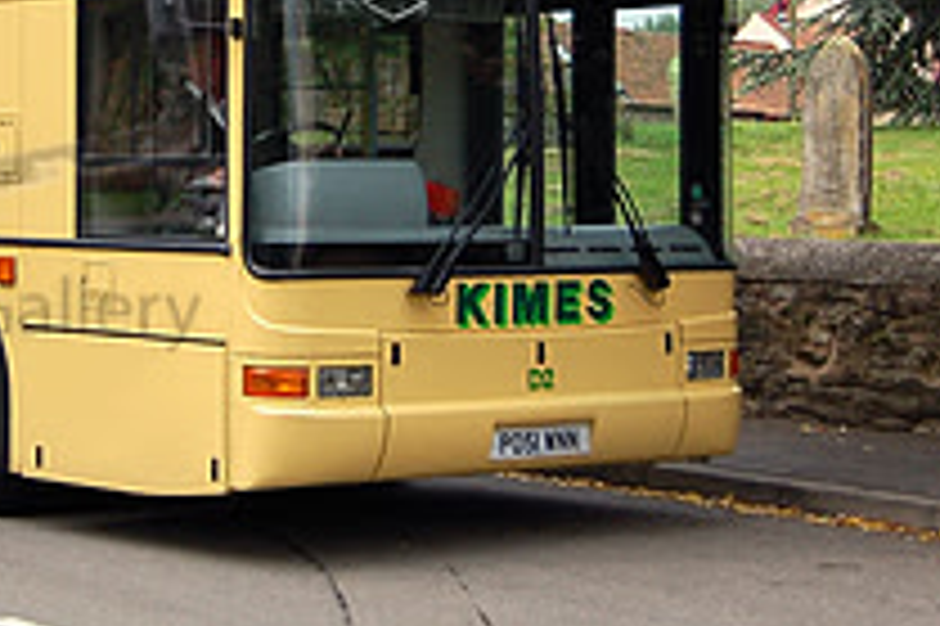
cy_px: 25
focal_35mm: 108
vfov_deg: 12.5
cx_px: 153
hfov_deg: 18.7
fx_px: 2818
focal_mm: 26
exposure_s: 1/1000
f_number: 4.2
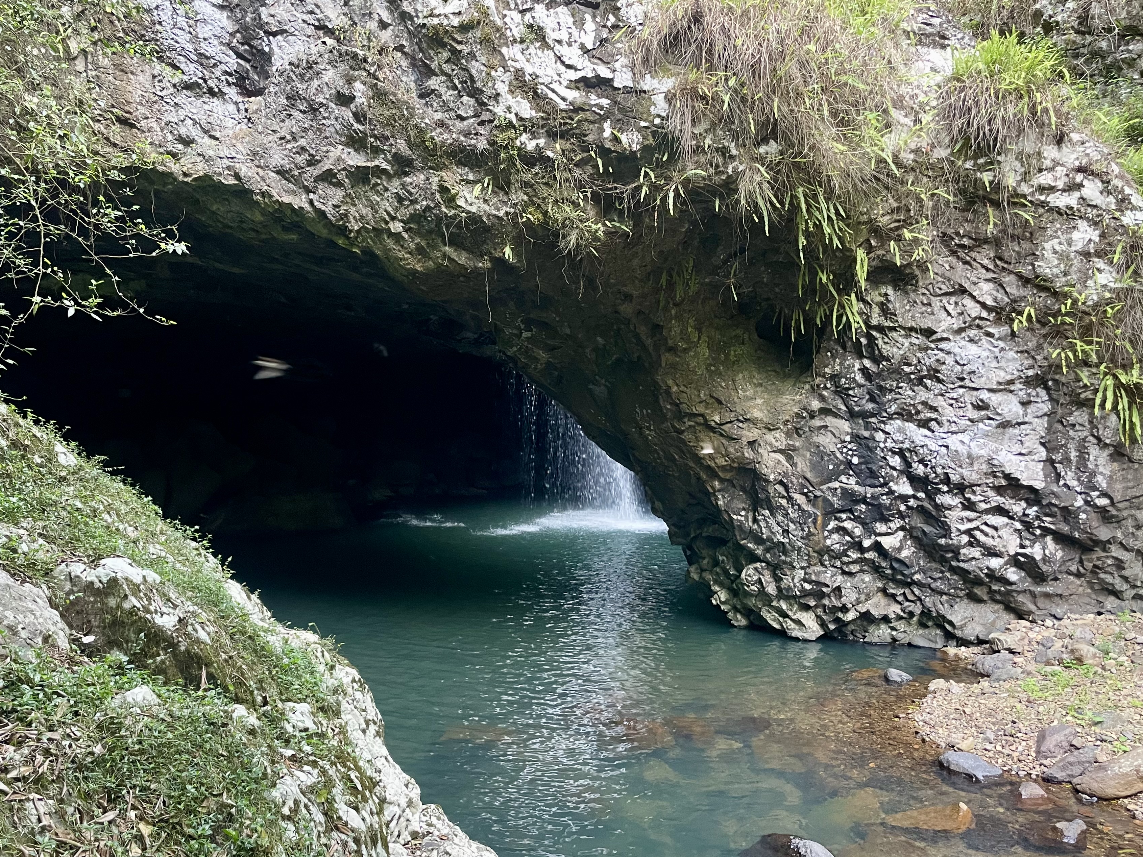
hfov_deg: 58.2
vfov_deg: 45.3
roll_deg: +0.4
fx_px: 1024
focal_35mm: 31
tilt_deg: -5.8
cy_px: 484
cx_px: 513
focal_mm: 4.2
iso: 250
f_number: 1.6
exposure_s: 1/60
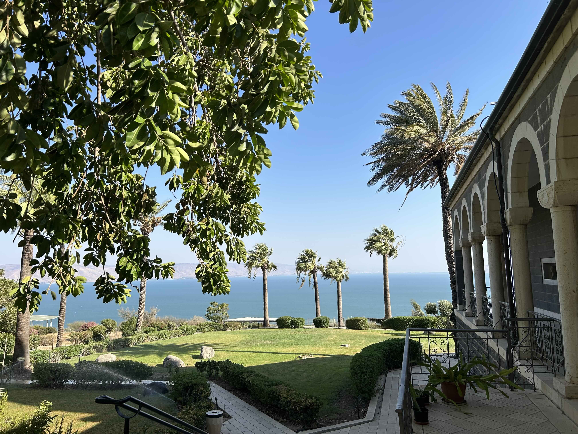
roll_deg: +1.7
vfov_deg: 53.1
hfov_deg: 67.3
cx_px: 289
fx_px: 434
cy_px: 217
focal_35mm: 26
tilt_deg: +6.2
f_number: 1.5
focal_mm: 5.7
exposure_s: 1/2915
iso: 50
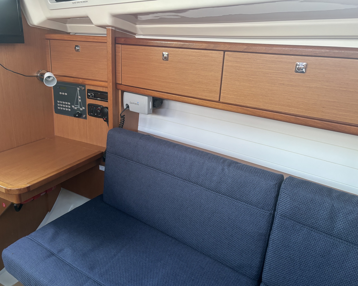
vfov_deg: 51.5
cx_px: 165
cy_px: 144
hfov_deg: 62.1
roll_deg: -1.4
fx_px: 297
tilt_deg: -20.7
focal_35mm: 28
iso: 200
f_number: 1.6
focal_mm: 5.96
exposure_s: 1/60
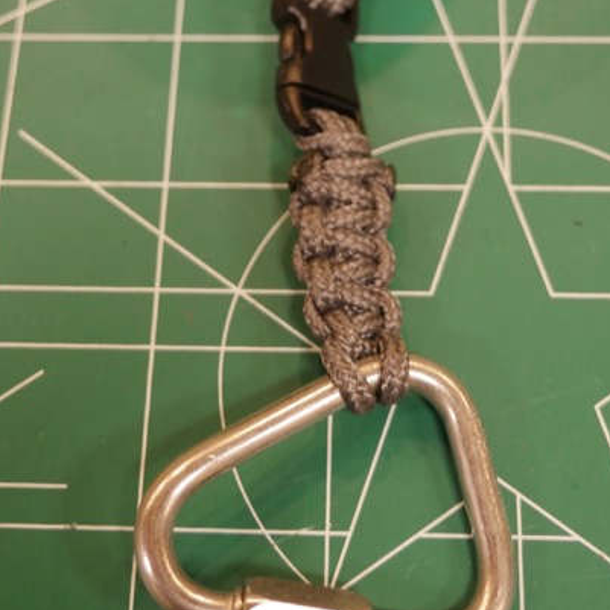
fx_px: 1595
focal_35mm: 80
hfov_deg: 21.7
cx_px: 303
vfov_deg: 21.2
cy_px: 78
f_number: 2.8
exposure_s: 1/60
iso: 500
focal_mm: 17
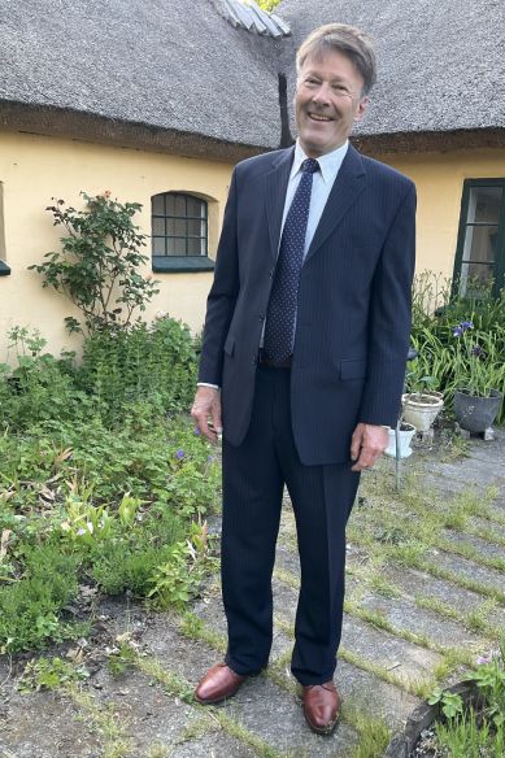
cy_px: 388
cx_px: 251
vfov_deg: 60.3
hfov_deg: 42.3
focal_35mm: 31
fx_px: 653
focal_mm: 3
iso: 50
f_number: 1.8
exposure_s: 1/122
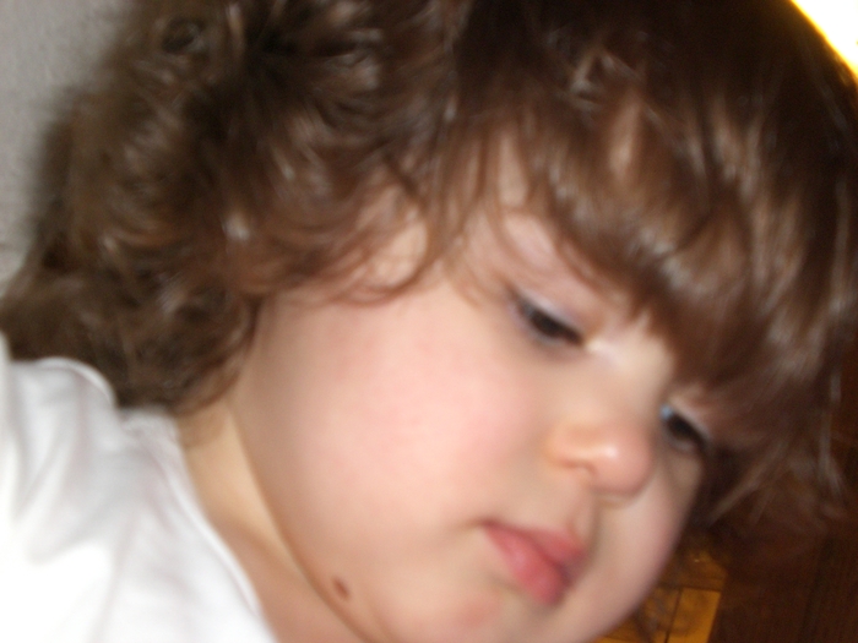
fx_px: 1859
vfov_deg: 19.6
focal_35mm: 75
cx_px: 429
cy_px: 322
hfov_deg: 26.0
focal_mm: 12.47
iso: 200
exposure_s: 1/60
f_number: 4.5
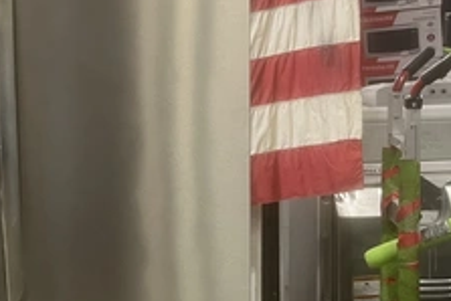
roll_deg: +2.8
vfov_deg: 15.0
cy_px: 213
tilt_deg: -8.5
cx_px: -12
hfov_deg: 21.5
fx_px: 1141
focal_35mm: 91
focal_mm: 5.1
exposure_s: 1/60
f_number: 1.6
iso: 160
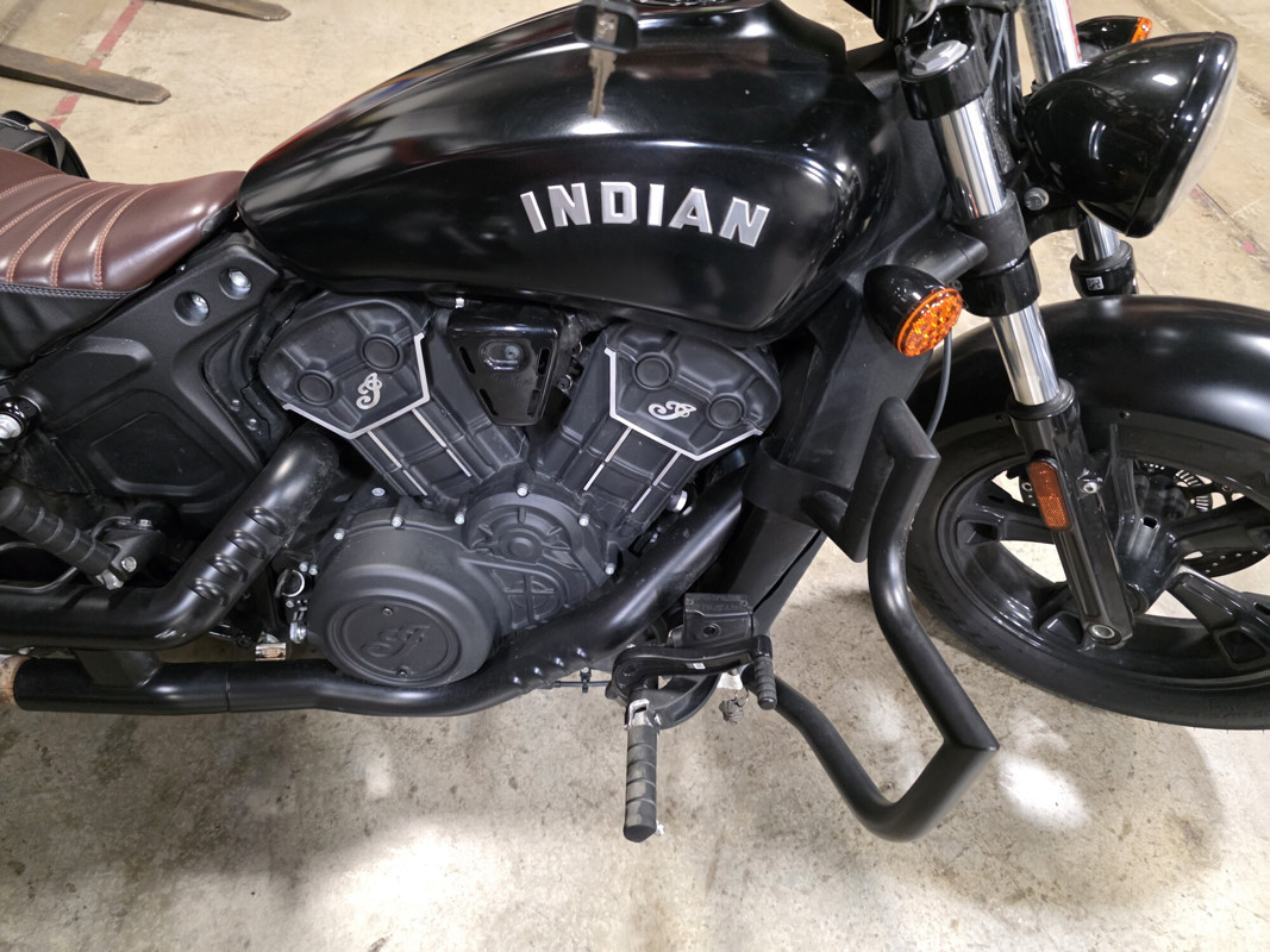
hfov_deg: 73.9
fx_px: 844
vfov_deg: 58.9
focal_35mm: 23
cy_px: 476
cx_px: 635
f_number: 1.7
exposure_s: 1/60
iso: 1600
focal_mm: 6.3
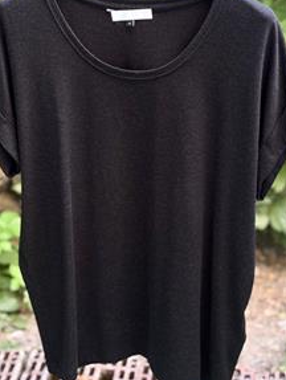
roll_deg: +0.7
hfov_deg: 21.3
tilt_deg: -22.6
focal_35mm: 69
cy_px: 179
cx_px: 160
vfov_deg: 28.1
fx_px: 758
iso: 320
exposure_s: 1/40
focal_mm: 6.76
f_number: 1.78
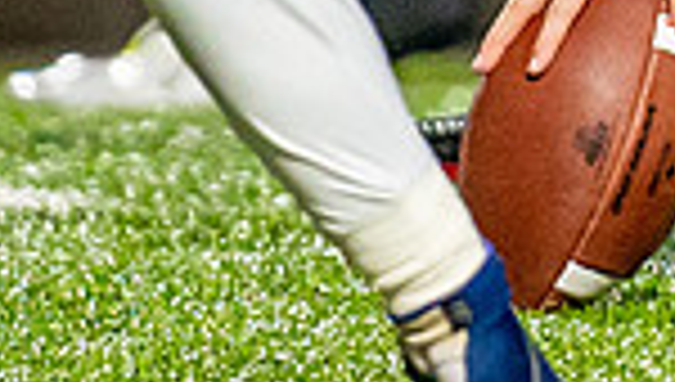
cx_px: 1312
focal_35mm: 2020
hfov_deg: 1.1
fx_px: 36219
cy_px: -928
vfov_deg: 0.6
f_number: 2.8
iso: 1600
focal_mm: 200
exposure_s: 1/1000
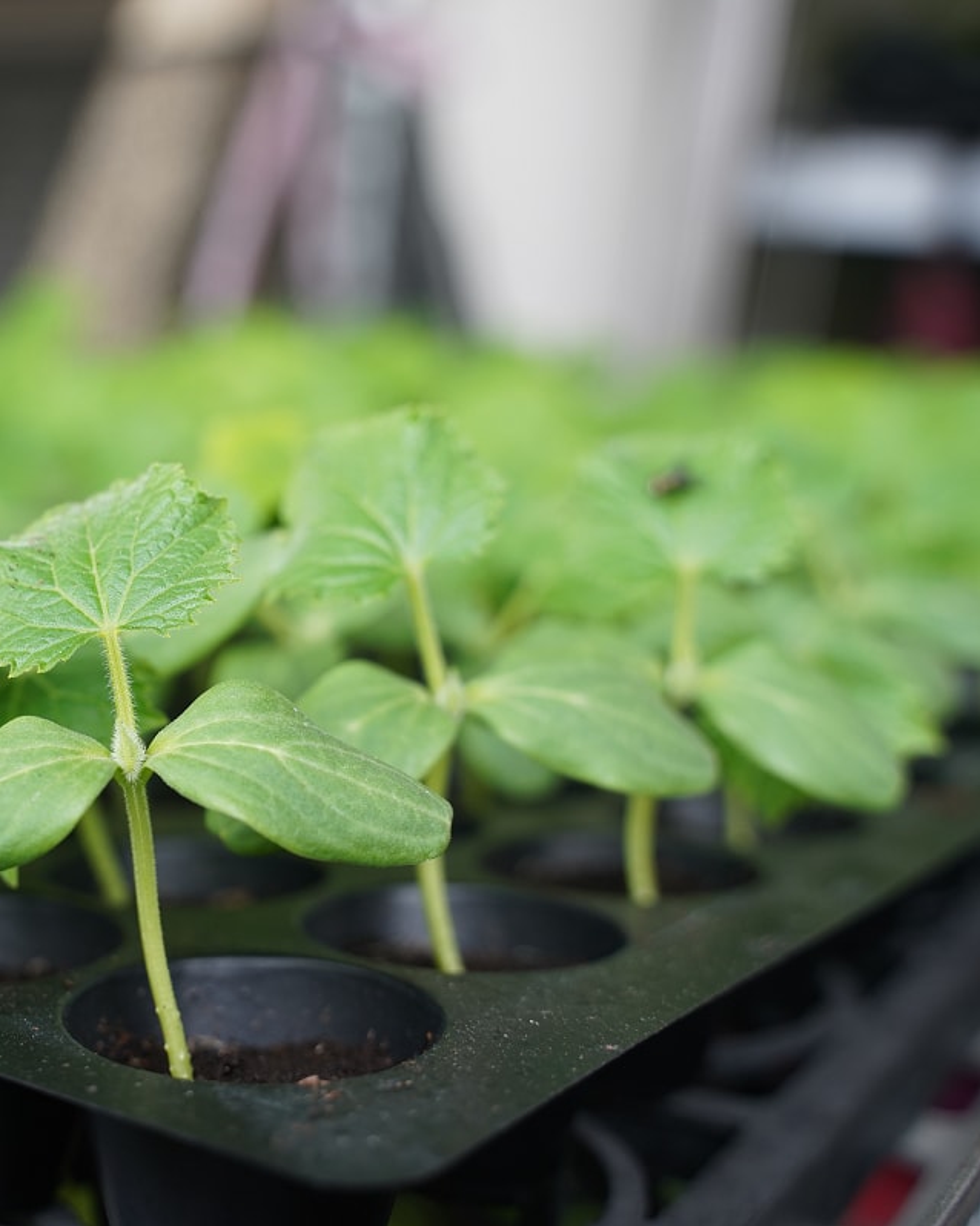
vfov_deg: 38.8
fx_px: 1741
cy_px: 613
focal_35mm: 48
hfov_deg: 30.3
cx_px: 134
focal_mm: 34
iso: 500
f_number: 4
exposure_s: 1/60
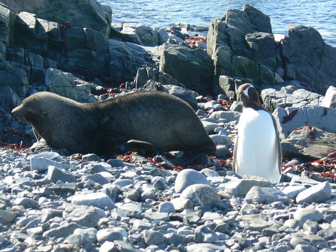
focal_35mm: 178
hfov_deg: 11.1
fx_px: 1728
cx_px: 168
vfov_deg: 8.3
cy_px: 126
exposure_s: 1/100
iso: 80
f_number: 5.6
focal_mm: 29.5
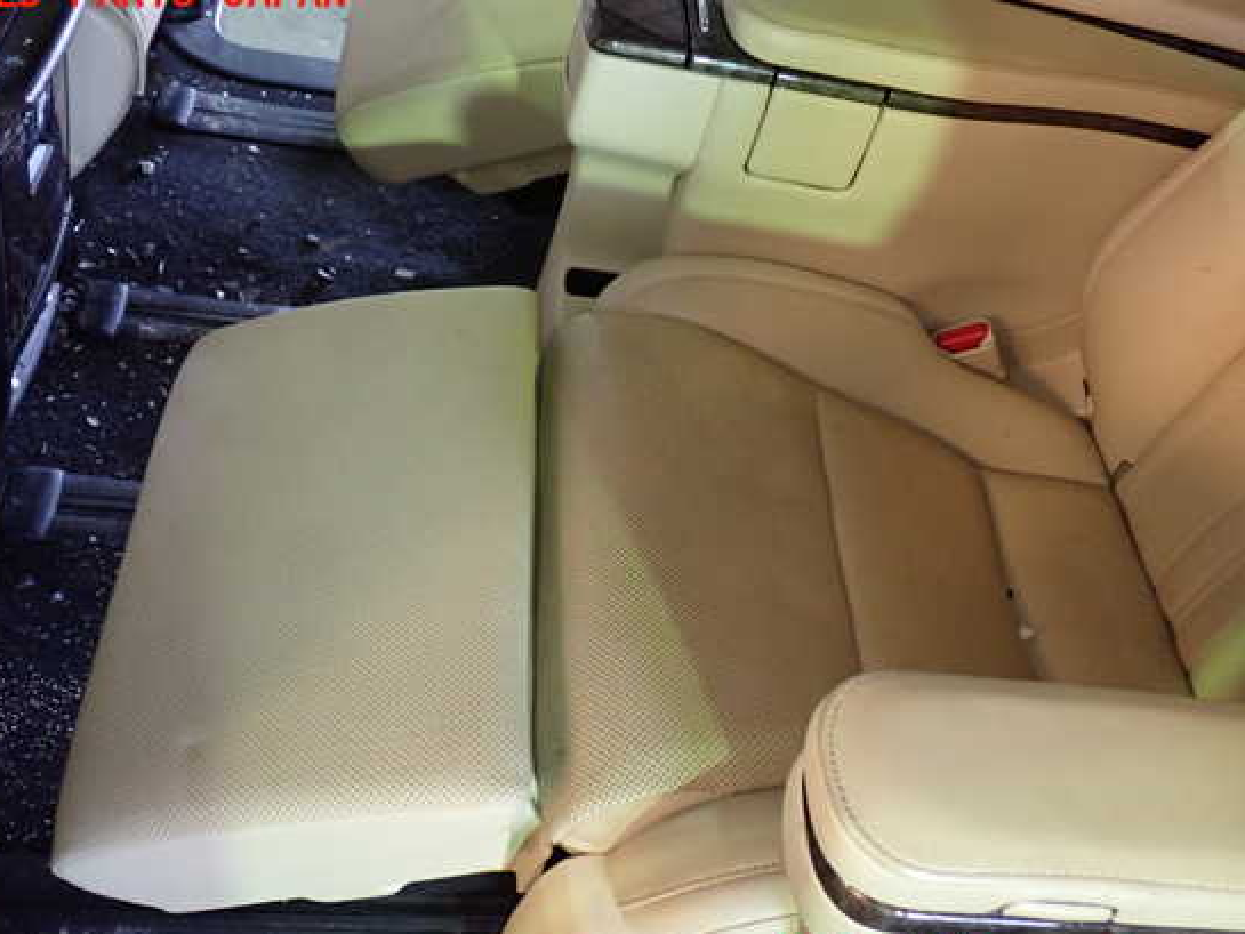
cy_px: 477
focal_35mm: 33
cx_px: 617
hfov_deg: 55.3
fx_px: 1187
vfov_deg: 43.0
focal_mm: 5.4
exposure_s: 1/30
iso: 640
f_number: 2.3
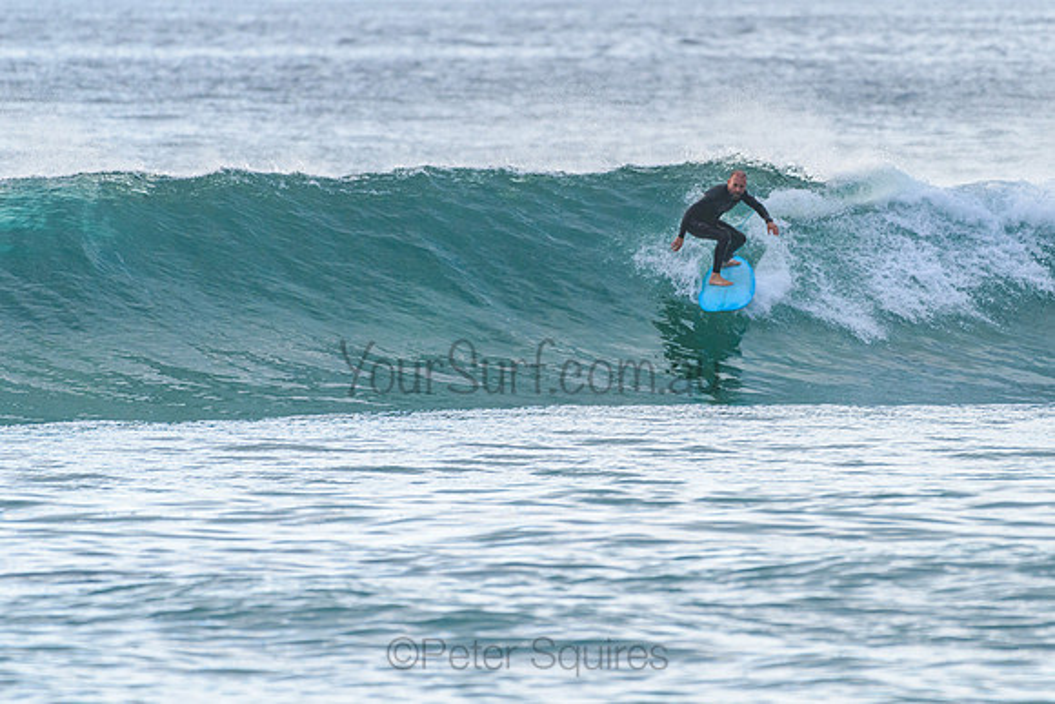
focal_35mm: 613
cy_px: 286
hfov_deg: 3.4
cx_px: 571
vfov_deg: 2.2
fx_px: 17978
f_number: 5.6
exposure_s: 1/2000
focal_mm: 500
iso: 800
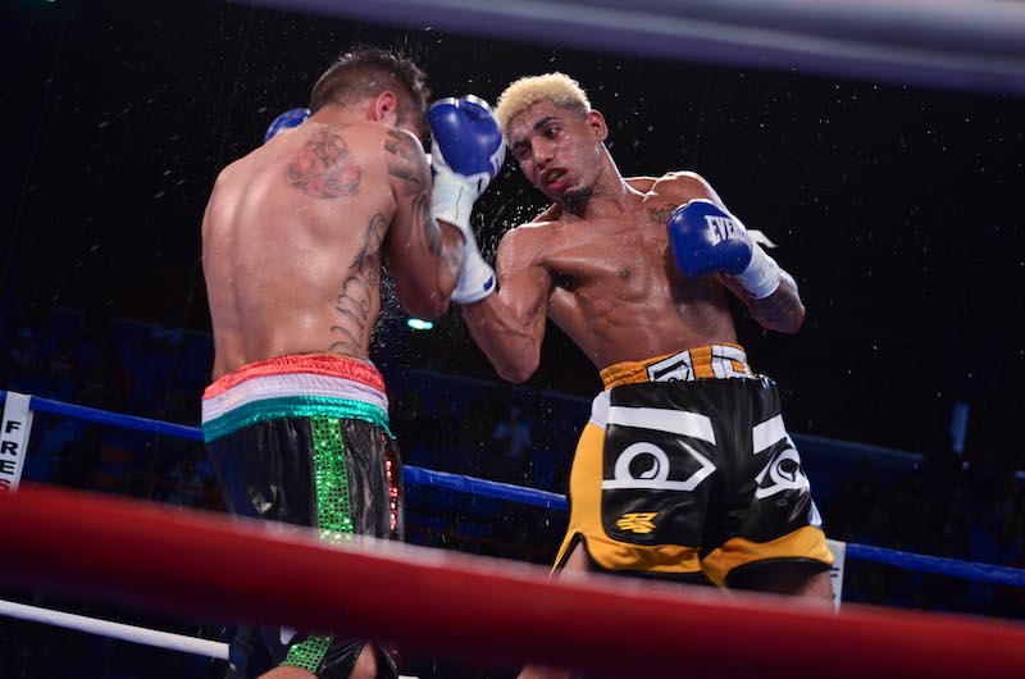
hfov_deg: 24.7
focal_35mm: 82
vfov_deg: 16.5
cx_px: 512
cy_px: 340
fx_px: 2344
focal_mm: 55
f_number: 4.5
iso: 1250
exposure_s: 1/250
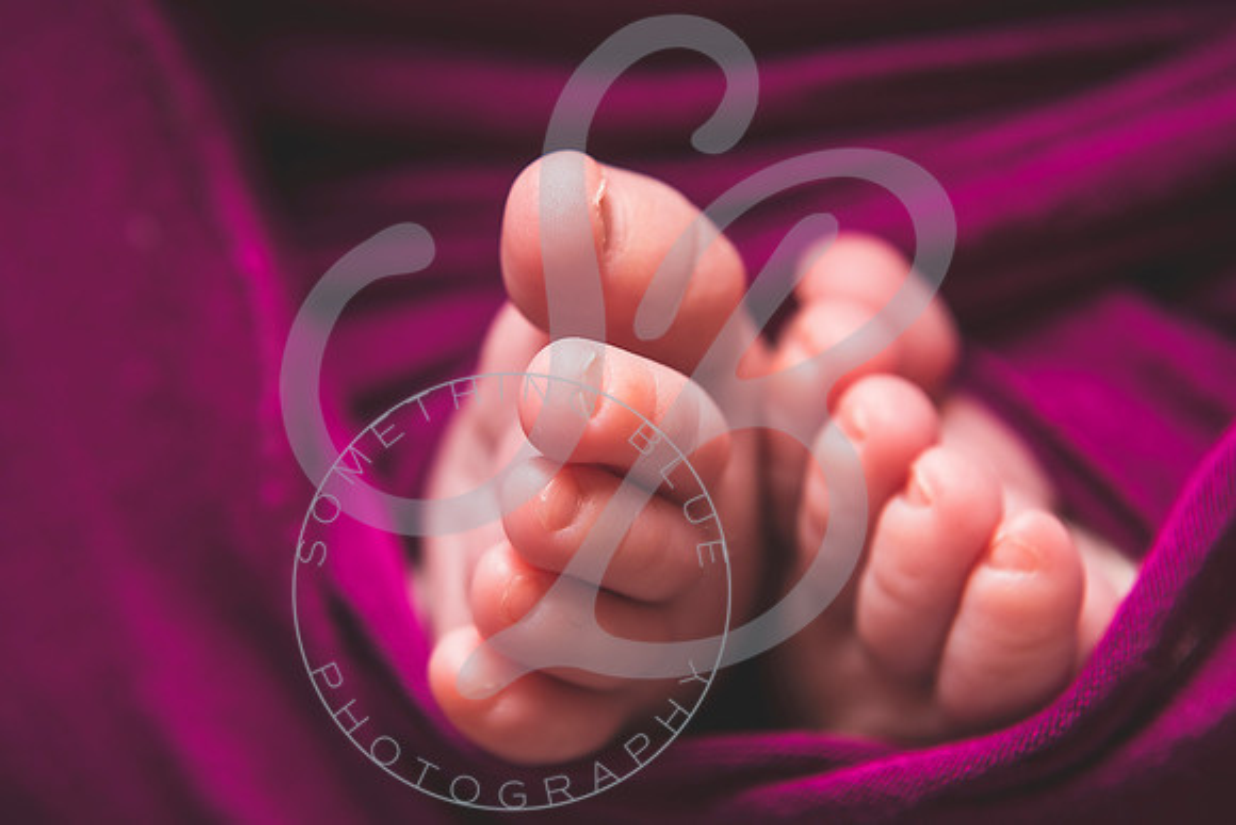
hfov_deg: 28.8
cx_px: 618
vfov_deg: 19.5
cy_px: 412
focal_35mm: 70
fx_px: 2404
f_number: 5.6
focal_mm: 70
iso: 320
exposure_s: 1/125
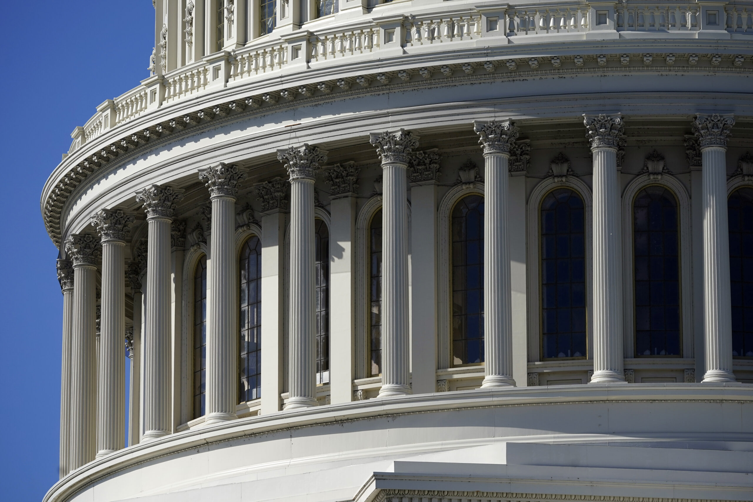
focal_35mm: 218
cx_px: 376
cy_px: 251
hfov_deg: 9.4
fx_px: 4560
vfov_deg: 6.3
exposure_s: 1/1600
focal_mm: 218
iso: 250
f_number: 8
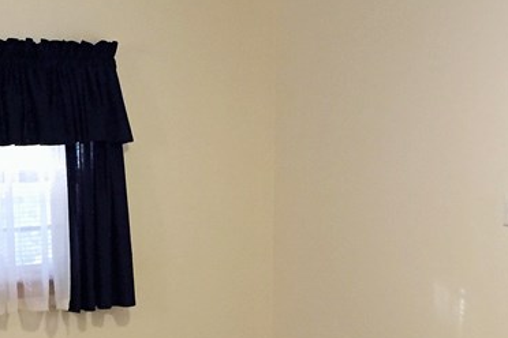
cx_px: 123
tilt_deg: -8.8
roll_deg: +0.5
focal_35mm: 83
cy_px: 335
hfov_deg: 24.2
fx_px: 1171
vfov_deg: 16.1
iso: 250
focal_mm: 4.15
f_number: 2.2
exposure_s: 1/20
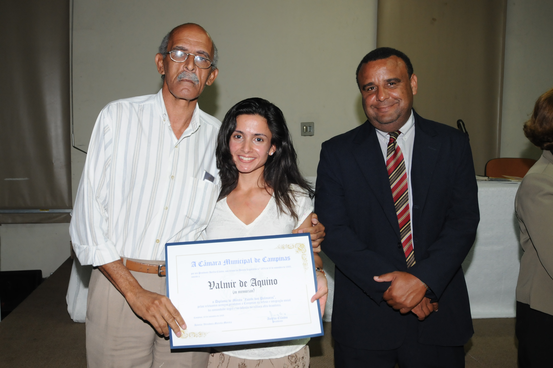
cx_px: 276
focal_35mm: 40
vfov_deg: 32.9
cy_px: 184
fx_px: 621
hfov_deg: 48.0
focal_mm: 27
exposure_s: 1/60
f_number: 7.1
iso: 800
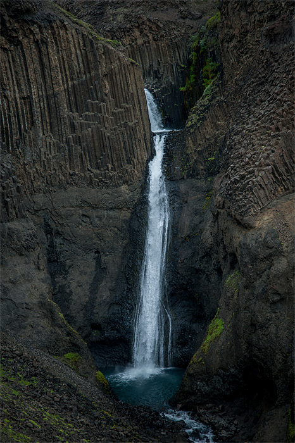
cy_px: 222
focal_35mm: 82
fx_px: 1009
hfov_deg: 16.6
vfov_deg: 24.8
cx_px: 148
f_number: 7.1
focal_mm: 82
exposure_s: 1/200
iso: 200
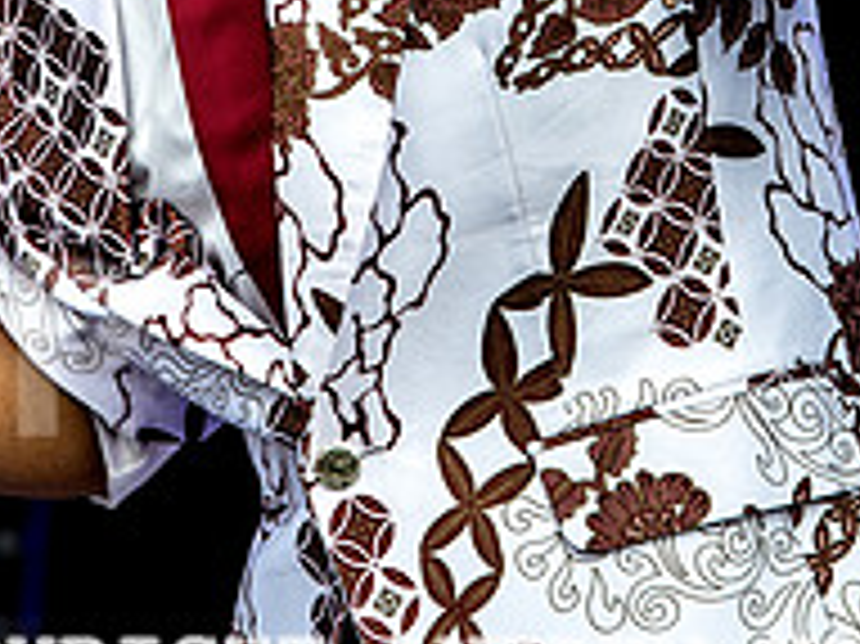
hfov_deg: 3.1
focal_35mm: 634
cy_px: -300
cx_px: 519
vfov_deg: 2.3
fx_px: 15741
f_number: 5.6
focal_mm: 170
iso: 500
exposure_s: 1/800
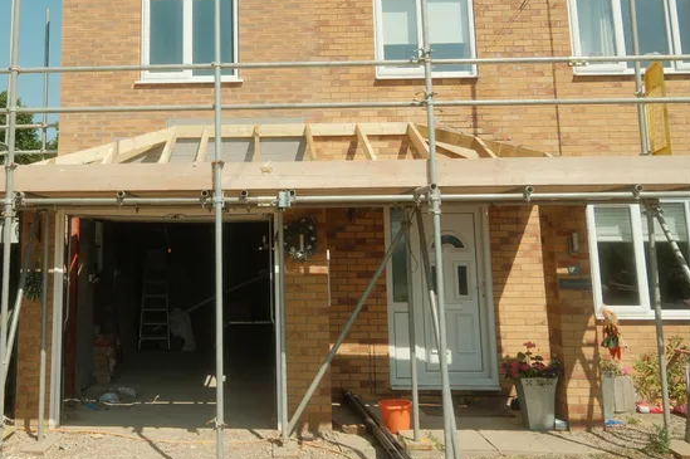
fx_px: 670
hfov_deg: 53.0
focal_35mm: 35
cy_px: 135
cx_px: 211
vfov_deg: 37.2
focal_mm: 16
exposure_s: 1/1500
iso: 320
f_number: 2.8
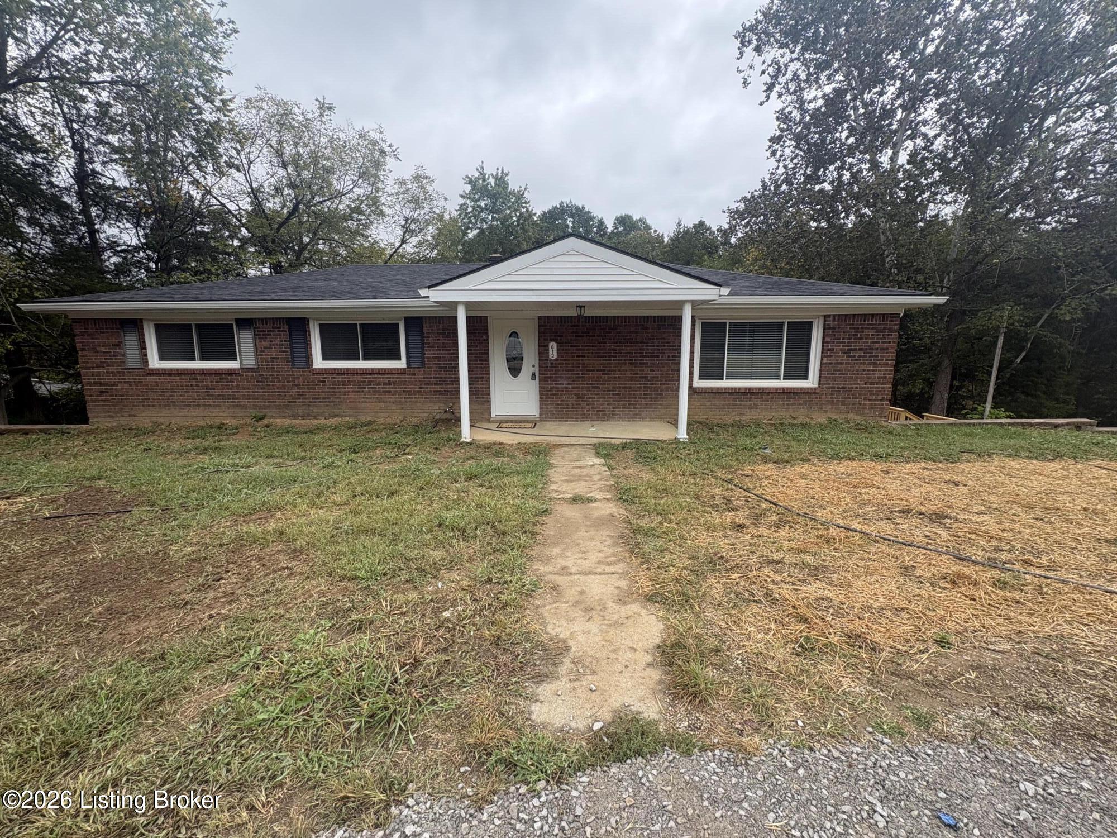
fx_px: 452
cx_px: 558
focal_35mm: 14
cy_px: 419
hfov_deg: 102.1
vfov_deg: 85.7
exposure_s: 1/569
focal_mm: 2.22
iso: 40
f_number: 2.2
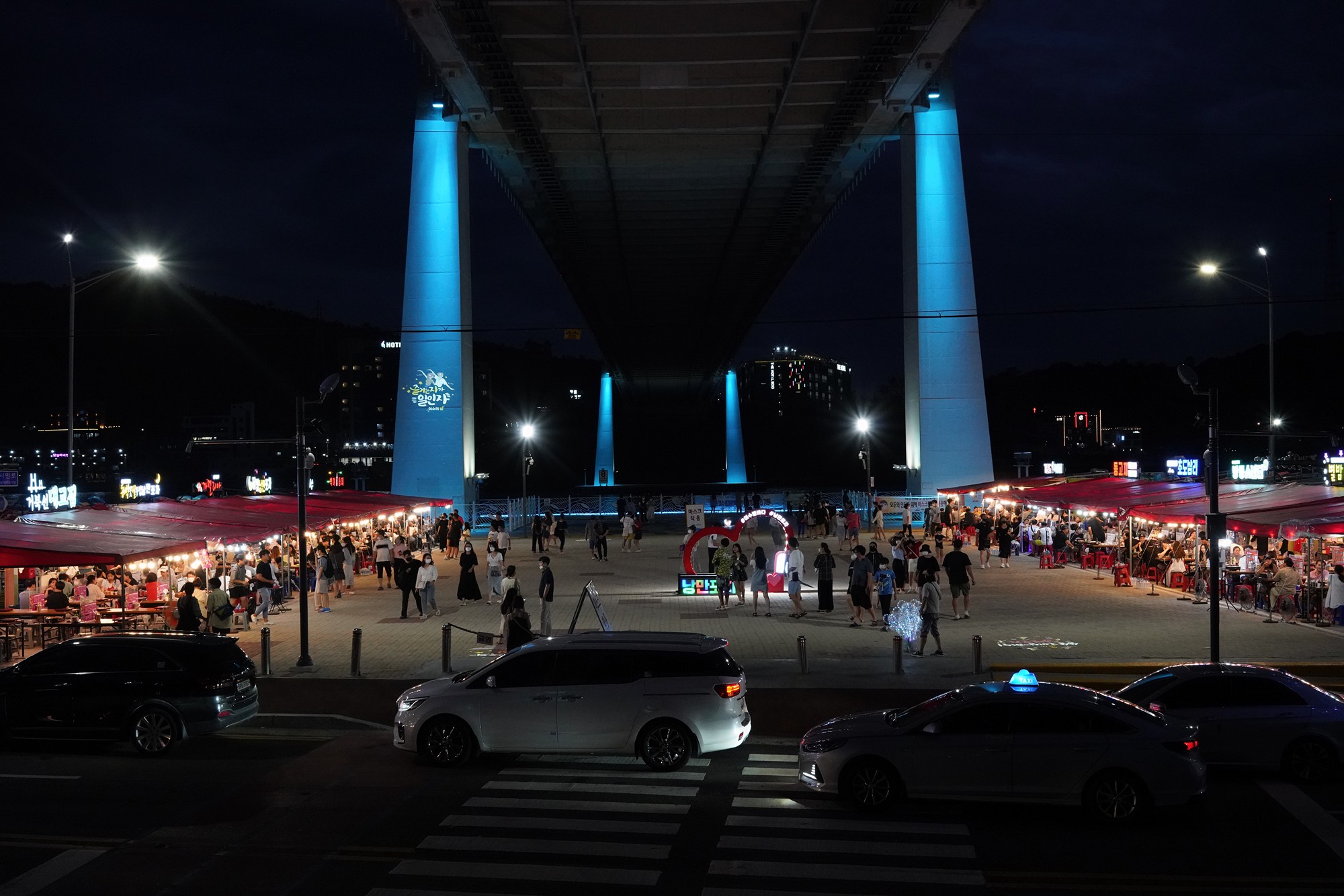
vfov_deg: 37.9
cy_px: 448
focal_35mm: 35
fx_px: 1307
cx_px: 672
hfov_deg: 54.4
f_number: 8
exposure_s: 1/100
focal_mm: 35
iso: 5000
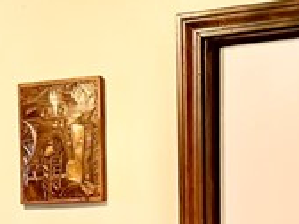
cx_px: 69
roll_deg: +1.0
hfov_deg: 13.5
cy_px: 318
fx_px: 1261
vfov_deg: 9.9
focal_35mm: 146
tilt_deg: -1.4
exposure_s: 1/40
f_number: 1.78
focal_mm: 6.76
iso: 640
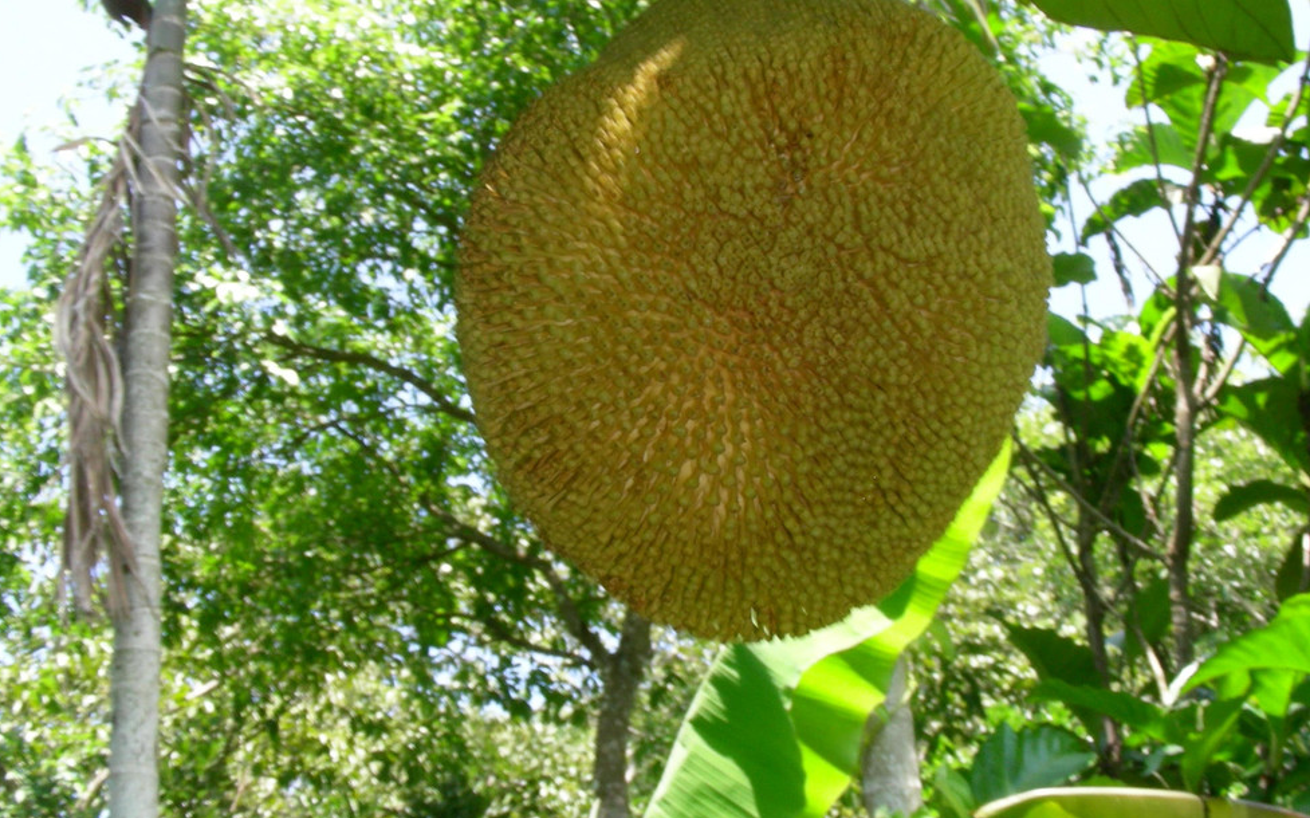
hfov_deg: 45.3
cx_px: 684
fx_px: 1570
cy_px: 322
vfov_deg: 29.1
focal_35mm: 44
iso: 50
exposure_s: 1/45.3
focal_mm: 6.3
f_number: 6.8
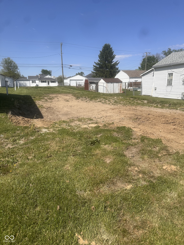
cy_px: 122
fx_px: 170
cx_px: 92
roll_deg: +0.5
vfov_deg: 71.6
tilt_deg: -10.1
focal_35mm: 24
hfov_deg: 56.8
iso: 80
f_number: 1.78
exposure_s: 1/6211
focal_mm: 6.86
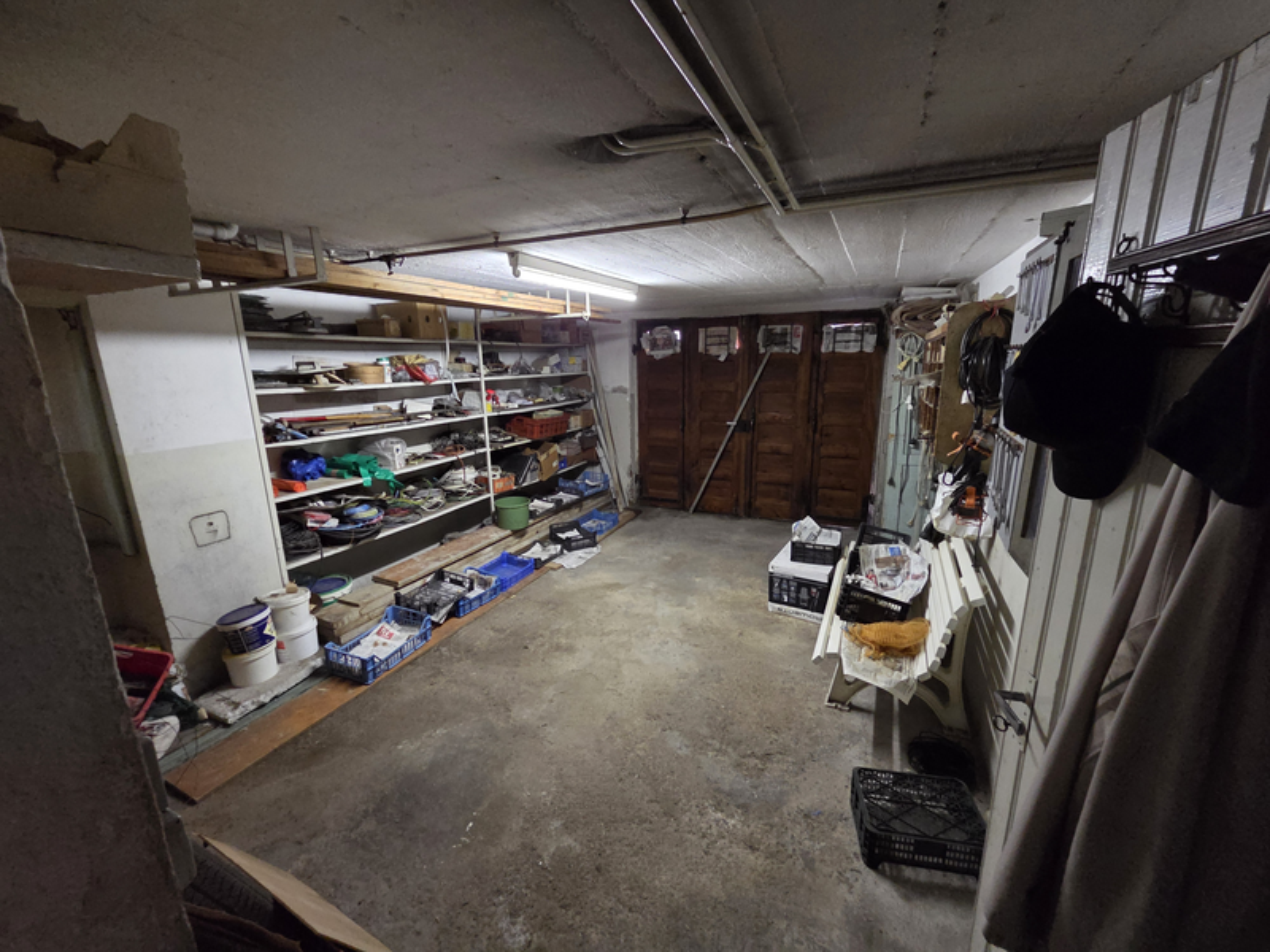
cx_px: 635
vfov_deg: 89.9
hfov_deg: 106.2
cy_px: 476
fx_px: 477
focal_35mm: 13
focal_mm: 2.2
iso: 1250
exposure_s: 1/50
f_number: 2.2
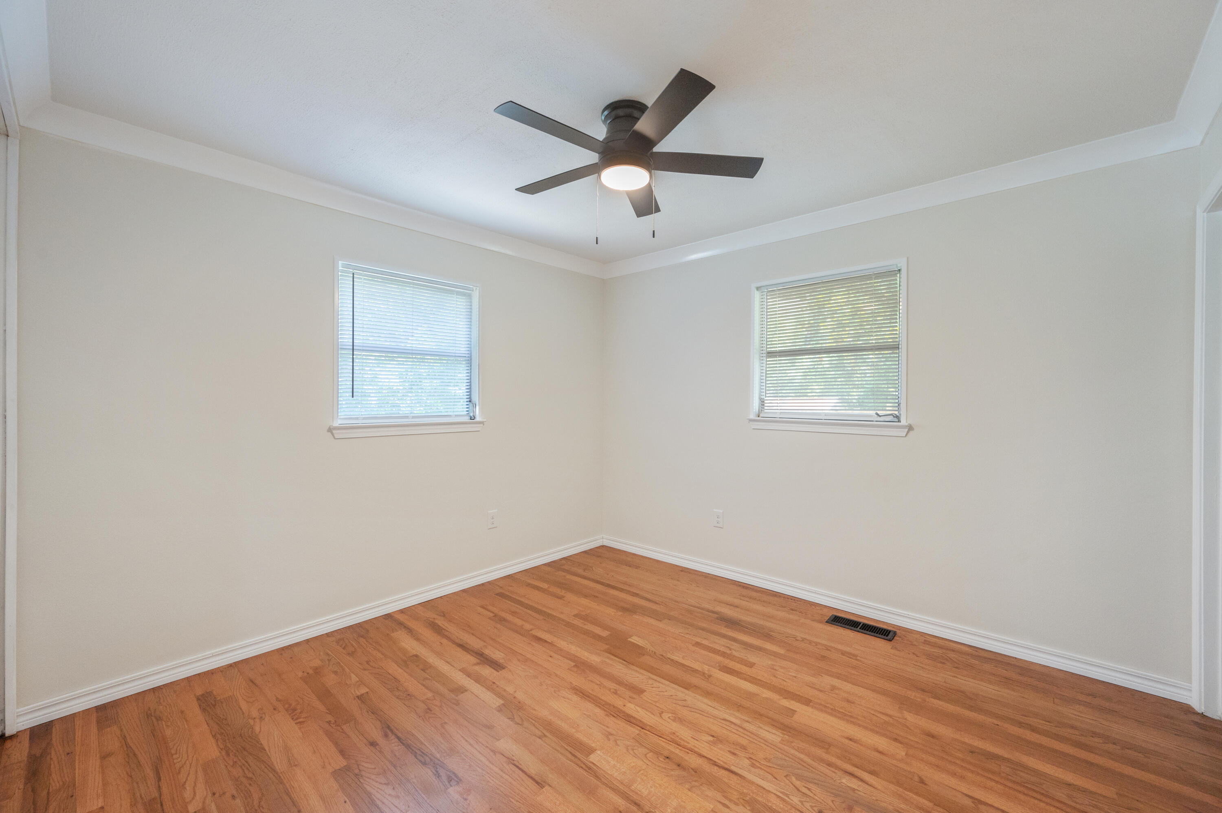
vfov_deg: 81.1
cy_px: 406
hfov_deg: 104.3
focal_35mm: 14
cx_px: 611
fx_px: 475
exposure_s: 1/25
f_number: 8
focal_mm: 14
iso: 1600
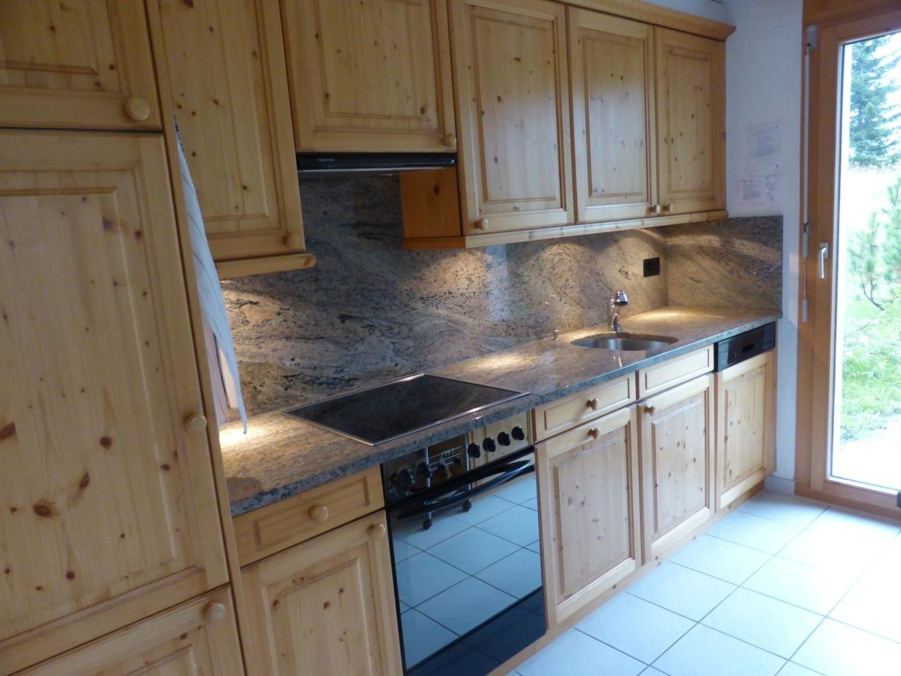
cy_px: 338
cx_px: 450
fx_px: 651
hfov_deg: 69.4
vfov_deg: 54.9
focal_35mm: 25
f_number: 3.3
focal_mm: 4.3
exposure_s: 1/20
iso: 400
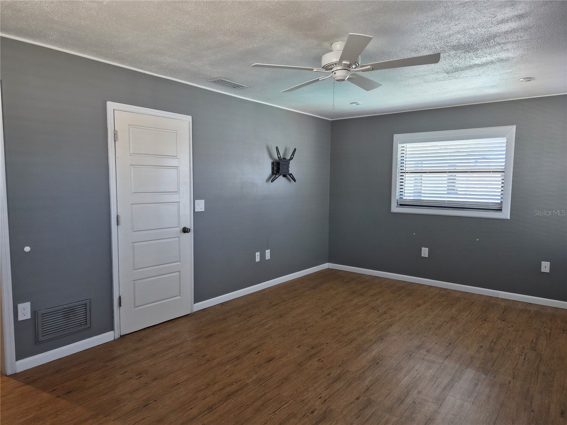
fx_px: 377
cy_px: 212
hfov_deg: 73.9
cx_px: 284
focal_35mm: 23
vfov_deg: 58.9
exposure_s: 1/120
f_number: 1.8
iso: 200
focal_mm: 5.4
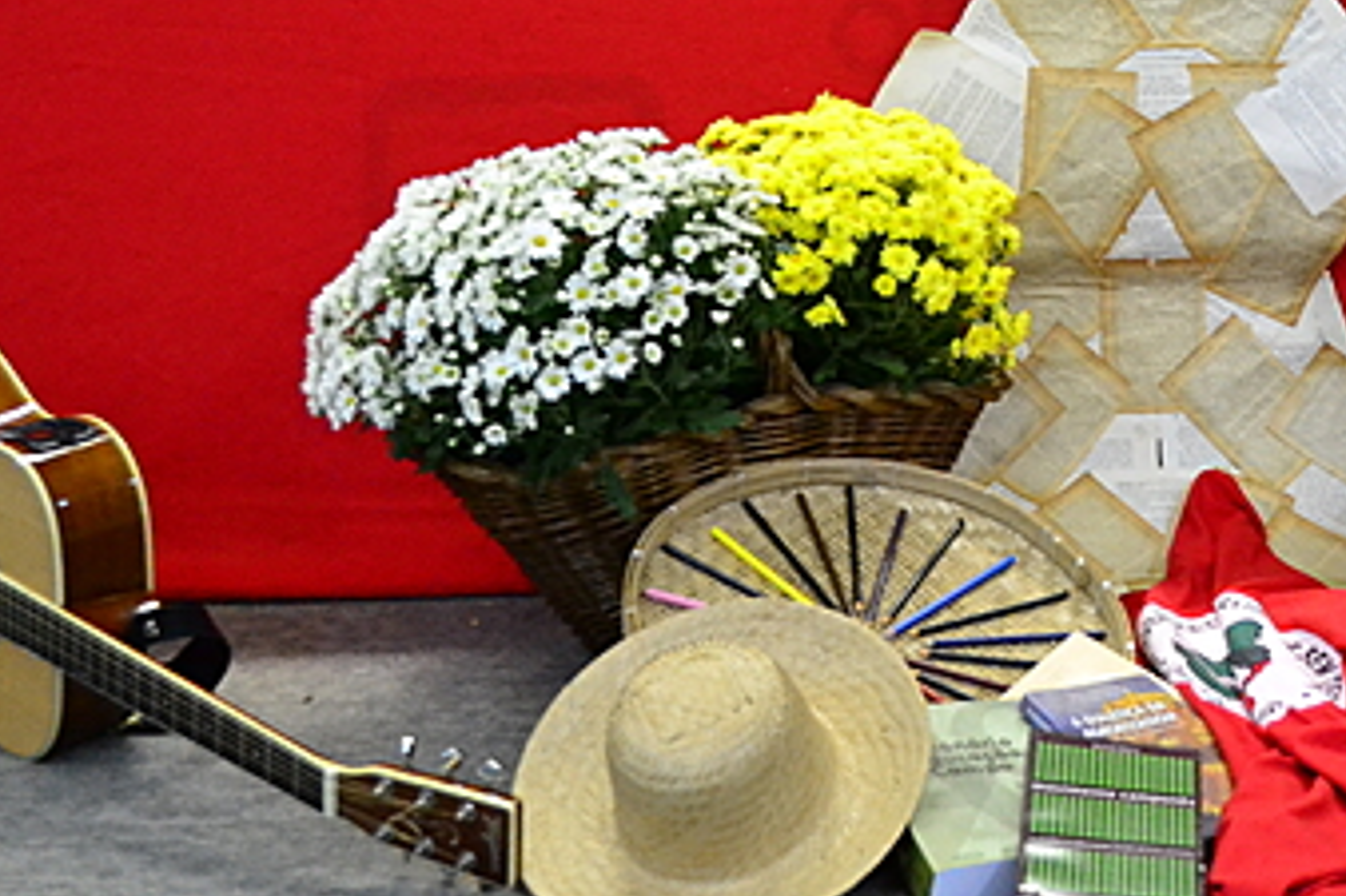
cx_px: 1167
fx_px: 2653
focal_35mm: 71
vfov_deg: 18.4
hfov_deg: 27.6
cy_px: -121
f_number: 4
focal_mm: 20
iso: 3200
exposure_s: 1/40
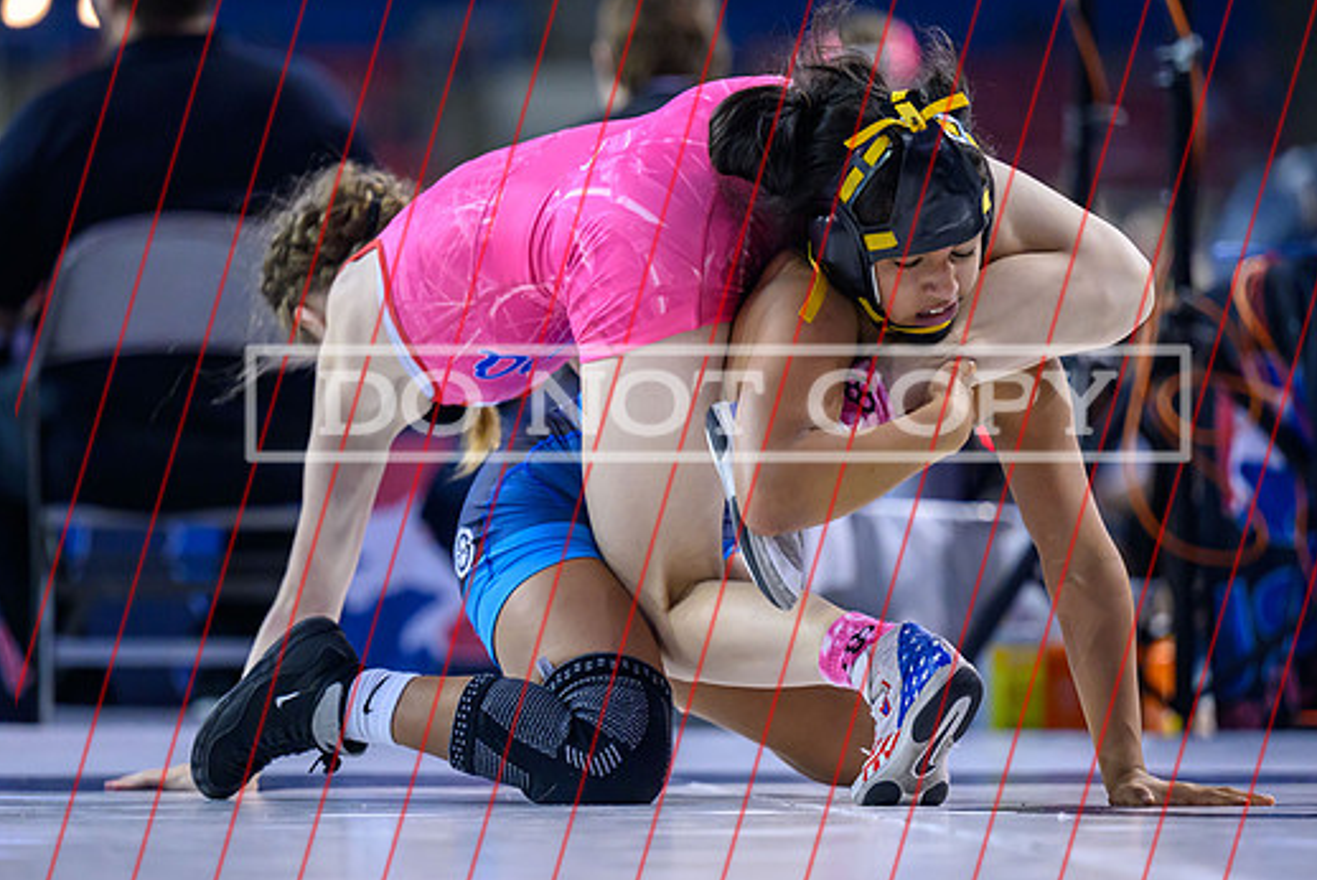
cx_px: 700
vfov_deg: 5.8
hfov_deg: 8.7
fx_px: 8638
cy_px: 541
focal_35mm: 236
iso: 2500
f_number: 2.8
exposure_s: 1/800
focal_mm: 165
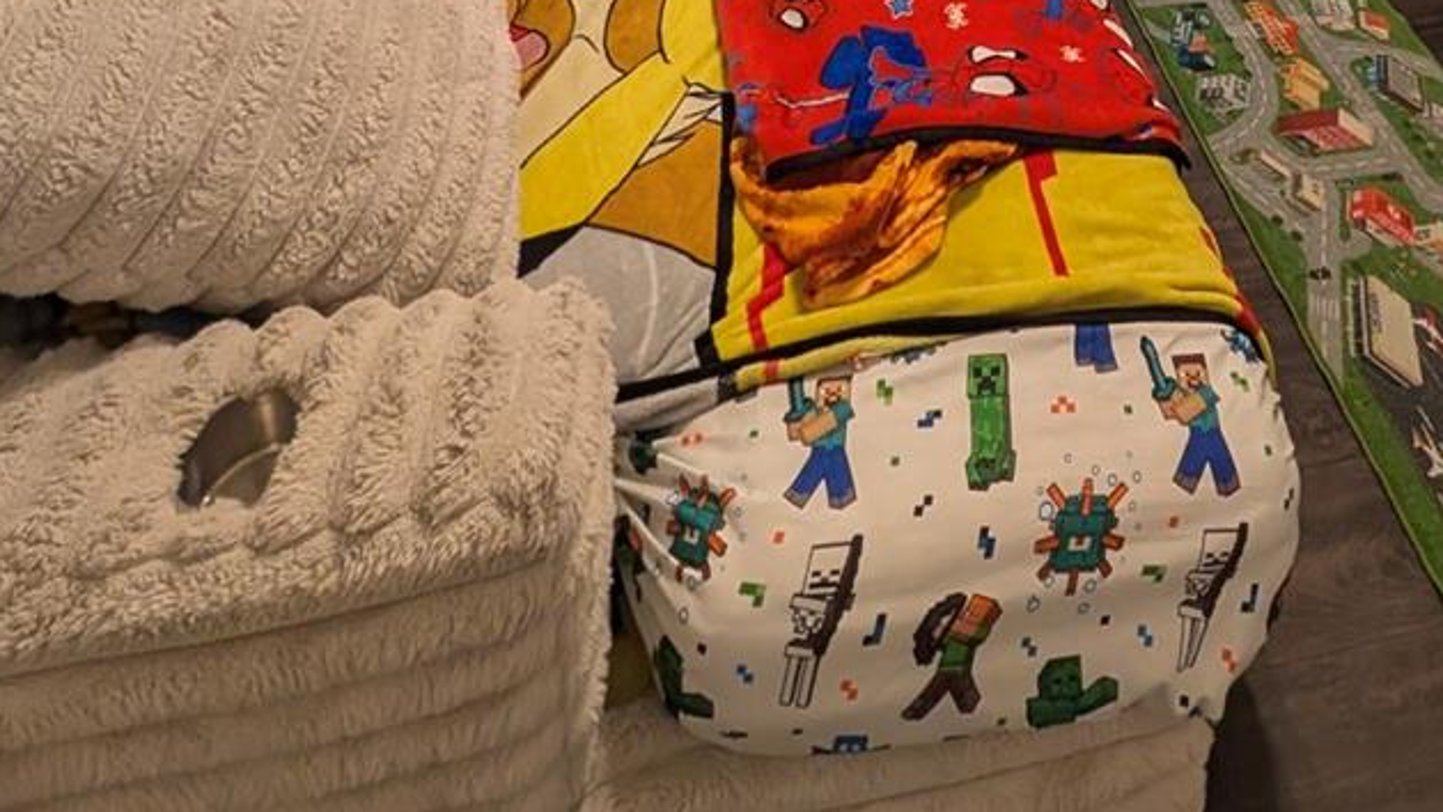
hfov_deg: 59.5
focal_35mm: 32
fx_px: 1225
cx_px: 974
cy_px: -468
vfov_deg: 25.4
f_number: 1.7
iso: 64
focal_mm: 2.02
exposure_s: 1/40
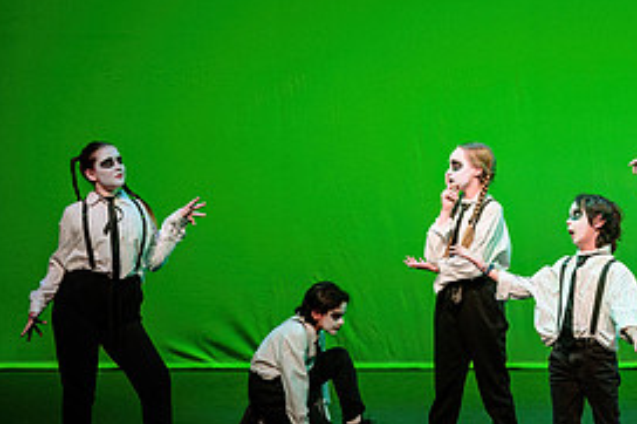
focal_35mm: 216
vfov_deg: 6.4
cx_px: 621
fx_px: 3820
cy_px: 220
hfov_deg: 9.5
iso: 1250
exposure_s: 1/250
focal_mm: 95
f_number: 3.5
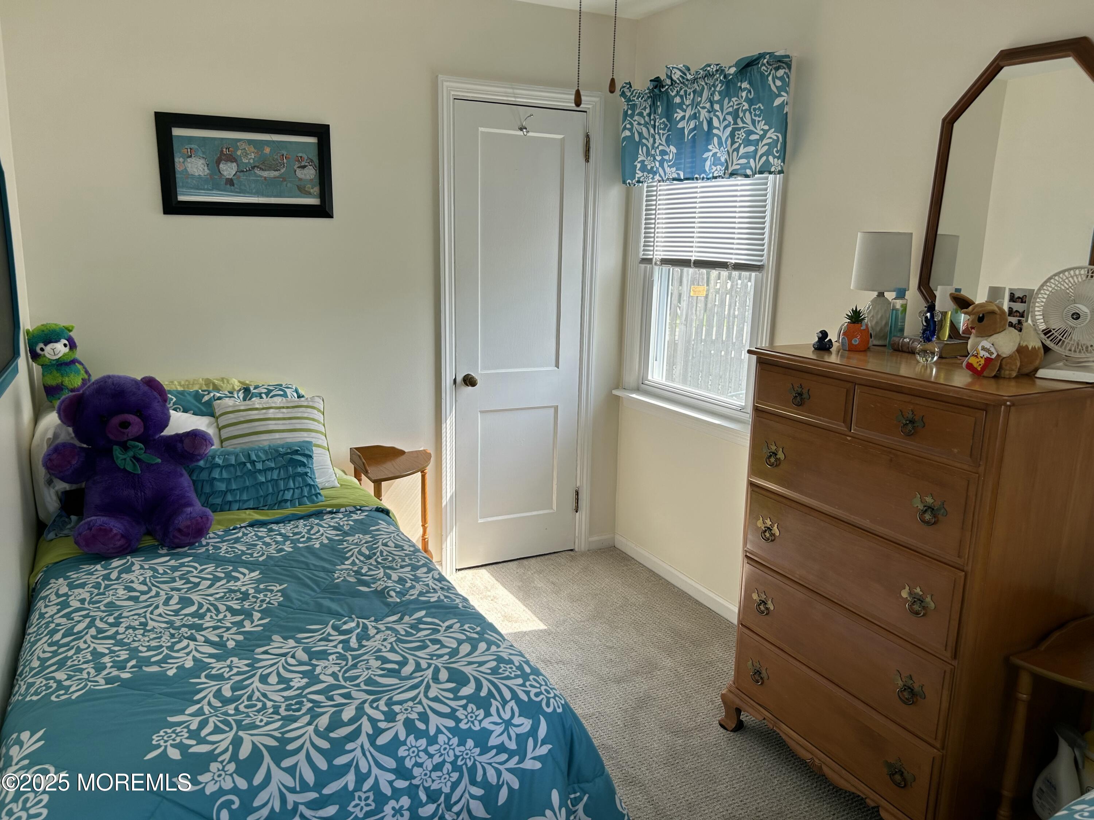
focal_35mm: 26
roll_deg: -0.5
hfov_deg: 67.3
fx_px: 822
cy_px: 410
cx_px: 547
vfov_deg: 53.1
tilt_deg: -12.5
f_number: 1.5
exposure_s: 1/249
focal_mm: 5.7
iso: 40
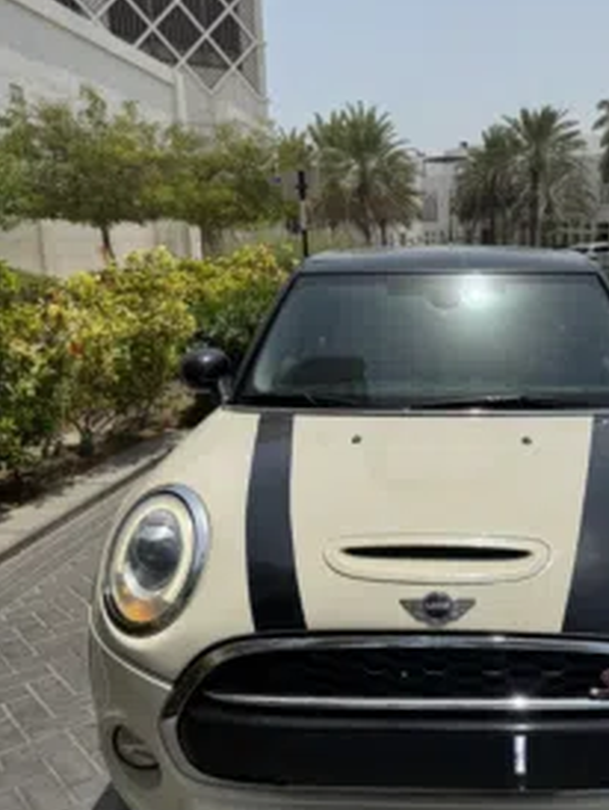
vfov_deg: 52.3
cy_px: 479
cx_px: 440
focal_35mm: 35
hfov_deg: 39.9
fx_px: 820
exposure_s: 1/7937
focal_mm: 6.76
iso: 80
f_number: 1.78
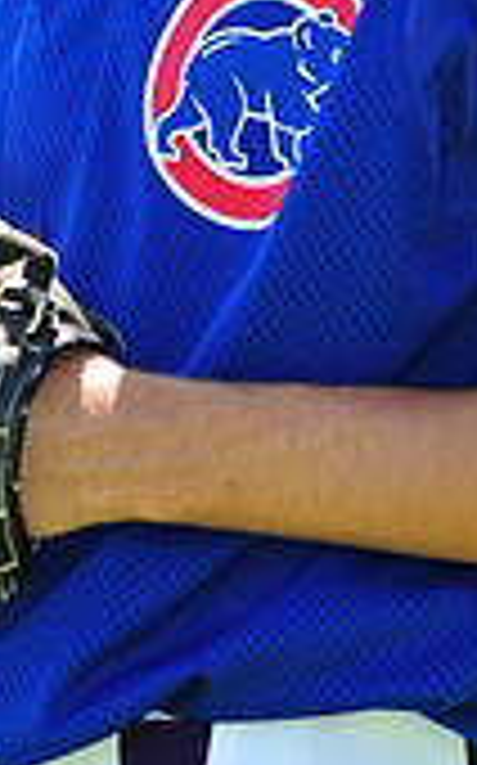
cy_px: -405
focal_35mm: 575
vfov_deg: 3.6
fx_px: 11980
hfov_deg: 2.3
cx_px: 144
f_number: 5.6
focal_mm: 165
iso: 200
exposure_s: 1/250
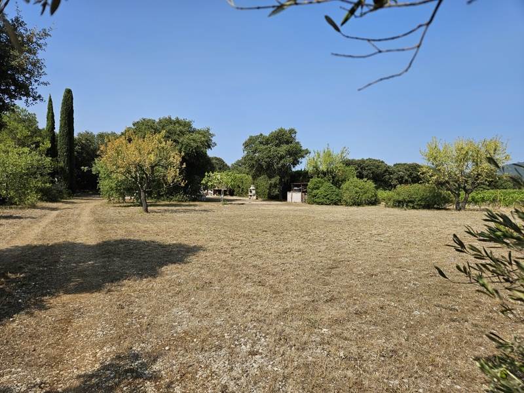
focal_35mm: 23
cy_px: 196
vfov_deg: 58.9
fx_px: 348
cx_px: 262
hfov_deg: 73.9
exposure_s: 1/1994
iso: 25
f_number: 1.8
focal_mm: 5.4
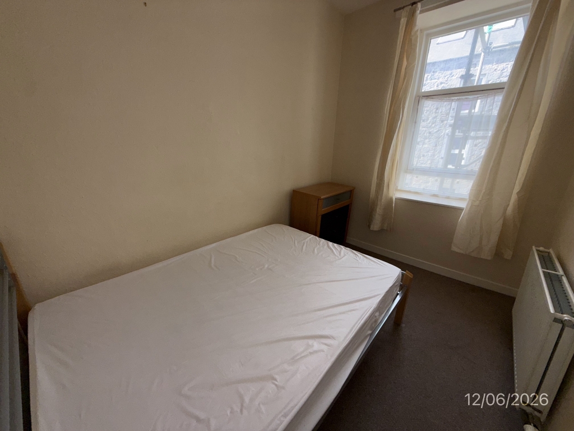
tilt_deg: -16.8
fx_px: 232
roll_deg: -1.3
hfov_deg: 102.1
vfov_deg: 85.7
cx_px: 287
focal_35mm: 14
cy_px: 216
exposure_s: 1/122
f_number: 2.2
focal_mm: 2.22
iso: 32
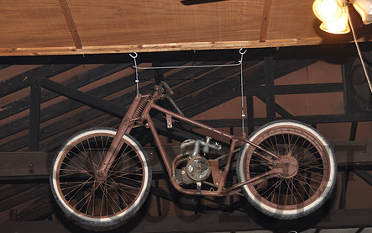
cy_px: 134
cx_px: 205
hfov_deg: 22.5
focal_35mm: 92
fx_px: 933
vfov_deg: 14.2
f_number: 4.8
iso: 400
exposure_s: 1/60
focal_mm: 46
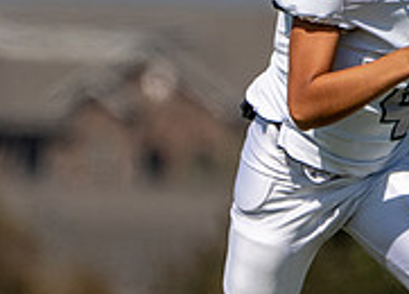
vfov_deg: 0.6
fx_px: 29757
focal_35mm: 2557
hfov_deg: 0.8
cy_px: 115
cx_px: 594
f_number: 5.6
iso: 100
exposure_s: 1/1600
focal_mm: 400
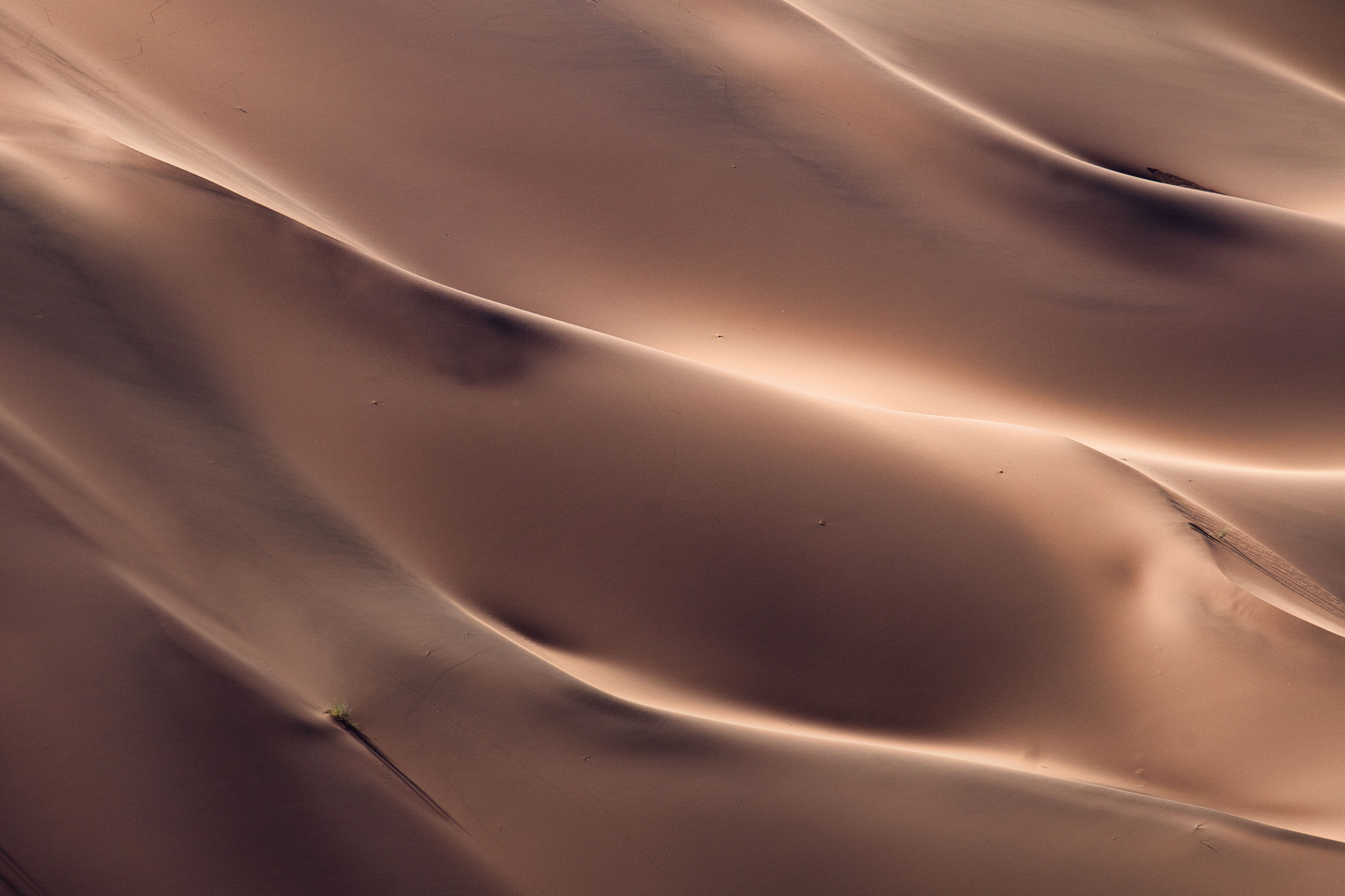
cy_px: 448
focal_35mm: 600
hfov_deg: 3.4
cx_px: 672
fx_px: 22415
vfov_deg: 2.3
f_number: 13
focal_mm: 400
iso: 400
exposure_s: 1/500
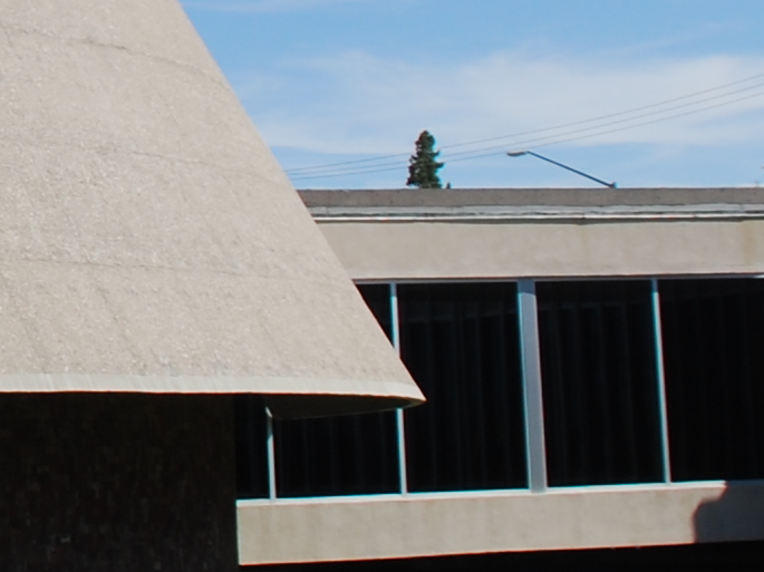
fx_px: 3243
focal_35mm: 147
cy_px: -241
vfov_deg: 9.8
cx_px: -371
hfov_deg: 12.8
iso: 100
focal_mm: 18
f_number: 8
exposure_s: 1/250
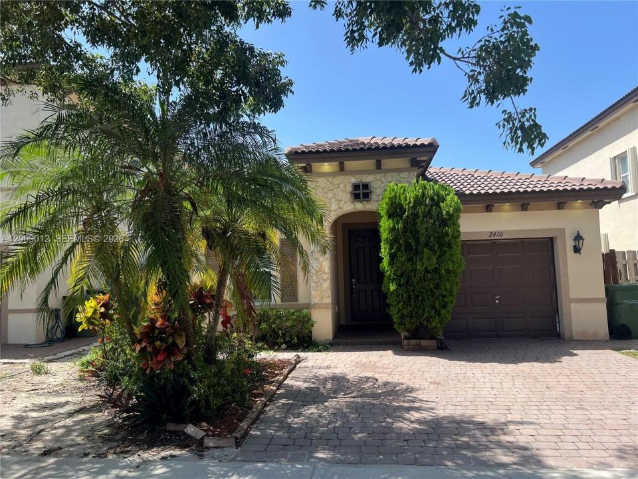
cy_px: 240
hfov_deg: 67.3
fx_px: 479
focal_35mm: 26
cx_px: 319
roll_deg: +1.6
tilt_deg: +4.0
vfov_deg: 53.1
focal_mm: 5.7
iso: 50
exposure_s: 1/2083
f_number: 1.5
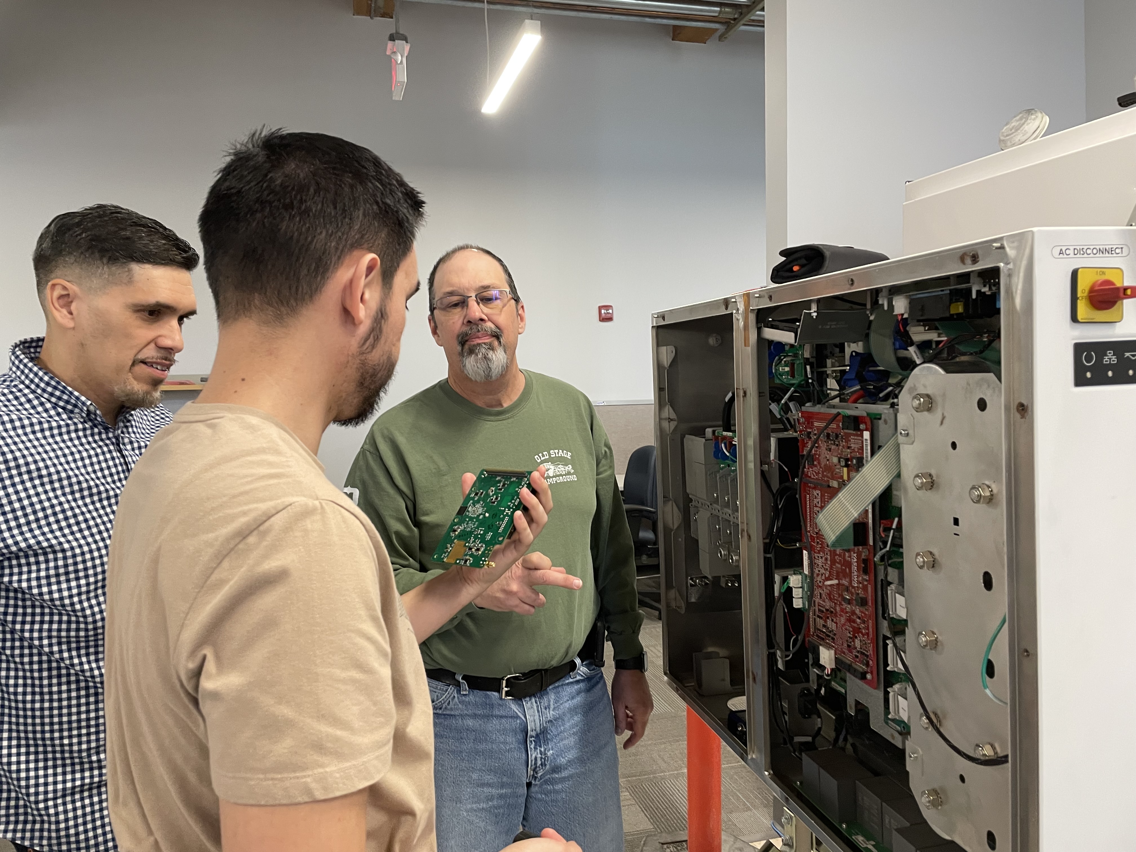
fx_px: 853
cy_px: 426
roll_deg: +1.9
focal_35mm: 26
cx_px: 568
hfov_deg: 67.3
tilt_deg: -2.3
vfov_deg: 53.1
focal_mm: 4.2
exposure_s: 1/60
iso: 125
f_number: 1.6
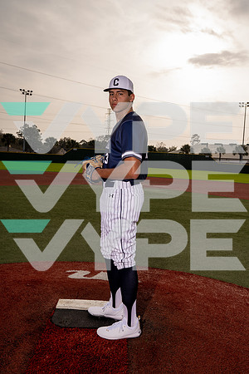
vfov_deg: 54.4
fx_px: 363
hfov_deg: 37.9
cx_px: 124
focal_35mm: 35
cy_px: 187
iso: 125
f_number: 8
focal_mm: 35
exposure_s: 1/250
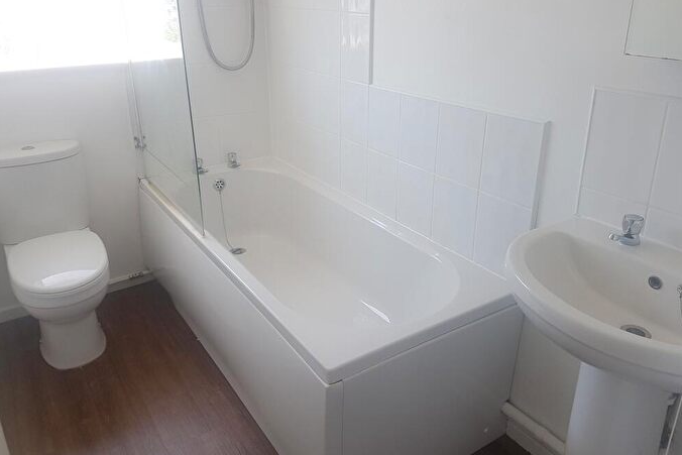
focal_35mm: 28
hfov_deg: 65.4
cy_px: 195
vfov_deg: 46.3
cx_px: 351
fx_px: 531
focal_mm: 4.2
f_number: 1.7
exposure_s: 1/104
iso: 40
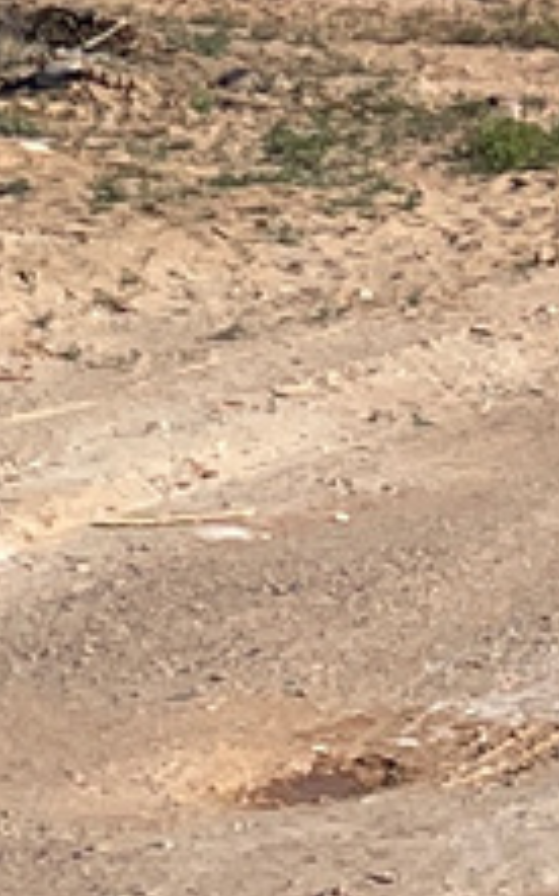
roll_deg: +0.4
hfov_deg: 5.1
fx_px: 6220
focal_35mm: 255
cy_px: -953
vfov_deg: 7.8
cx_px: 1061
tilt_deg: +4.3
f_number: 1.6
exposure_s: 1/4132
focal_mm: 4.2
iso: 32
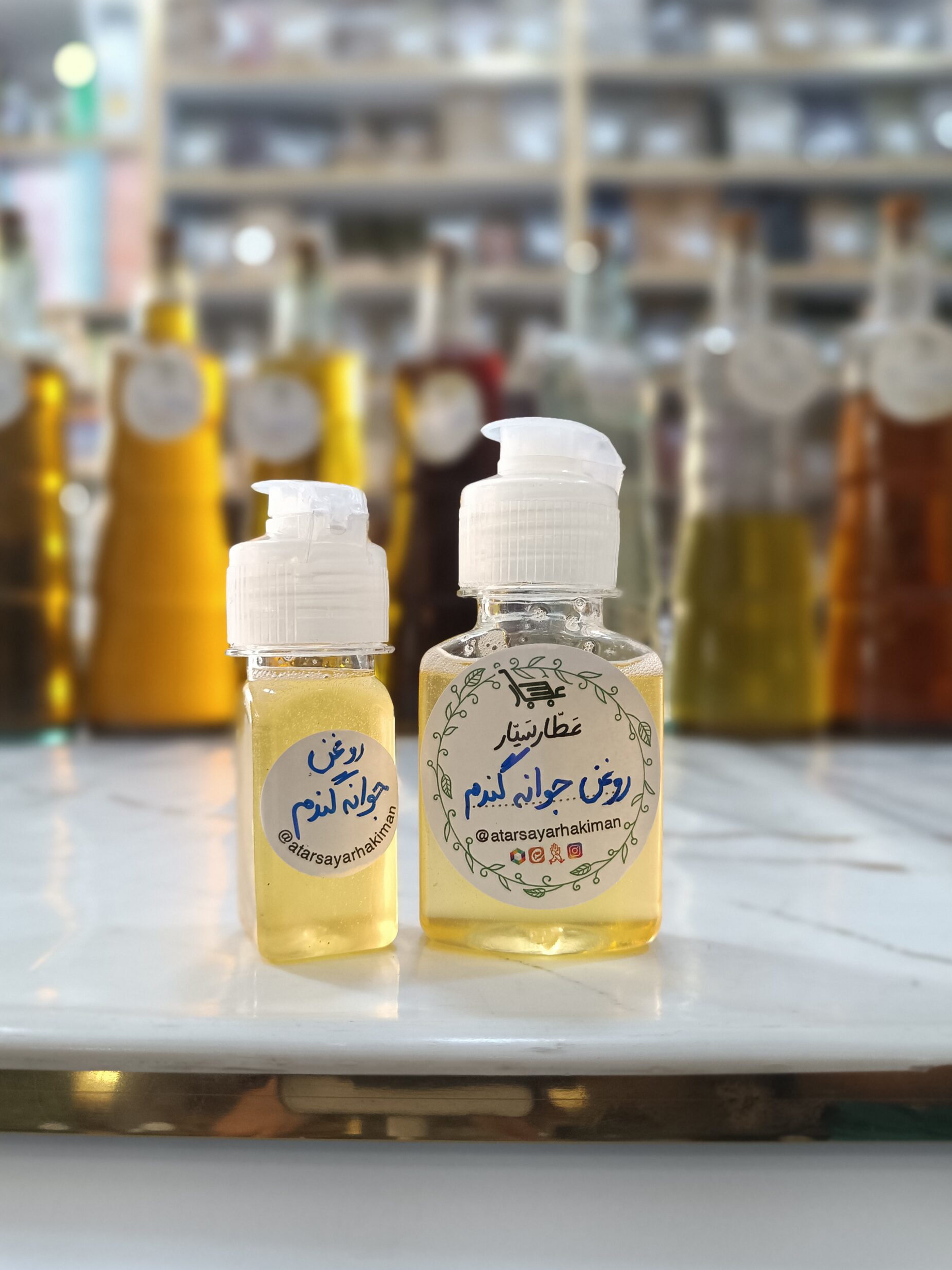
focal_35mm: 25
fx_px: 917
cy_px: 642
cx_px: 462
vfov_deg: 69.4
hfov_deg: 54.9
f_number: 1.79
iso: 384
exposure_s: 1/59.9
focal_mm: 4.71
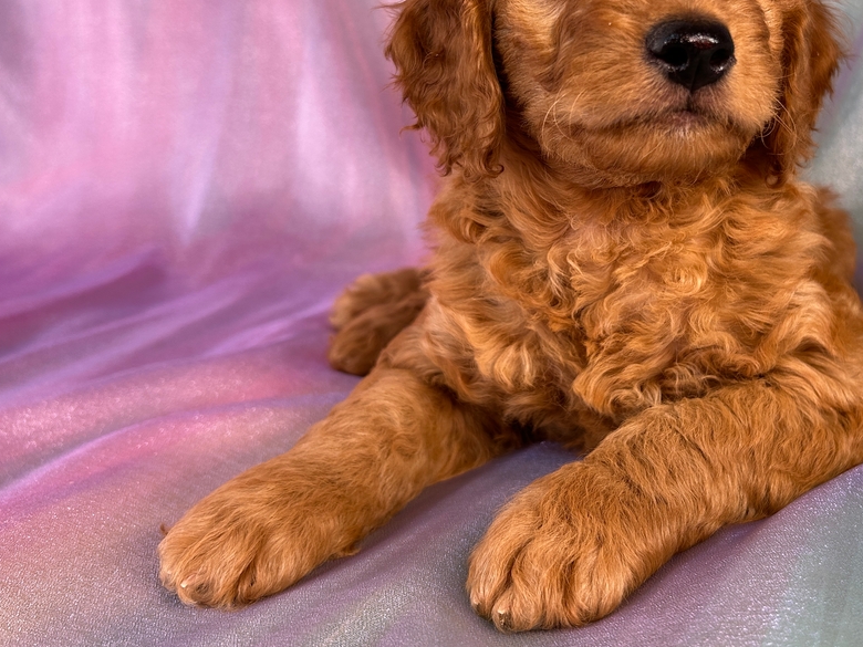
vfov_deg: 35.6
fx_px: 997
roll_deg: +5.7
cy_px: 208
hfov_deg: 46.2
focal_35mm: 40
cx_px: 563
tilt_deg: -6.6
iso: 32
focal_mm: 5.7
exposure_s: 1/121
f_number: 1.5
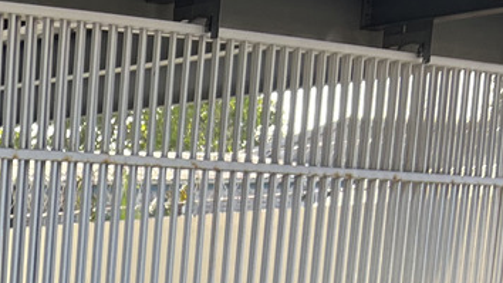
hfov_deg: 15.0
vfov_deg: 9.2
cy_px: 638
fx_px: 1600
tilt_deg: -12.2
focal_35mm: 120
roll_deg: +0.3
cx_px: -459
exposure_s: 1/723
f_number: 1.5
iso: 50
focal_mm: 5.7
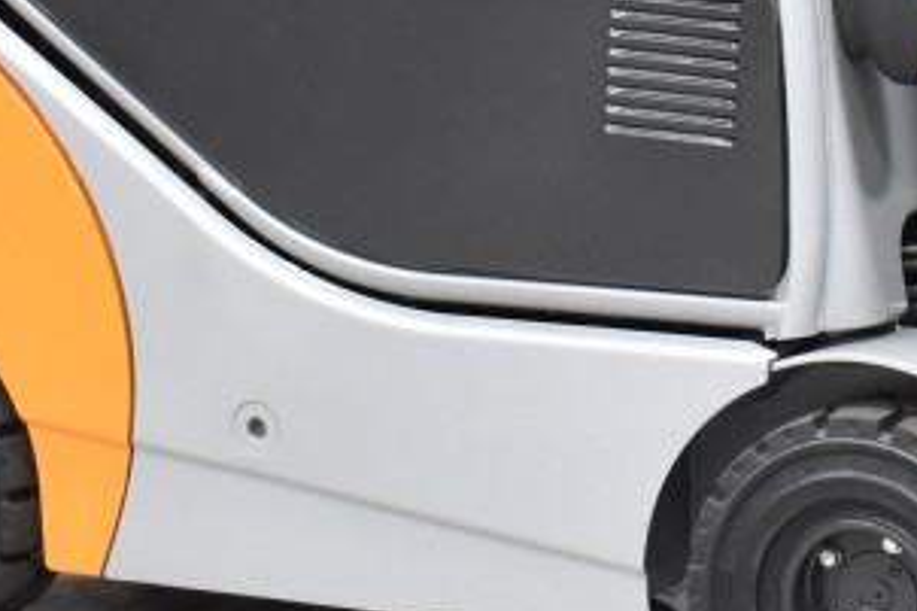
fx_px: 3793
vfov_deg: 9.0
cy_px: -252
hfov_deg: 13.7
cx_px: 780
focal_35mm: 149
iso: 1600
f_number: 4.5
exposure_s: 1/30
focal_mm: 25
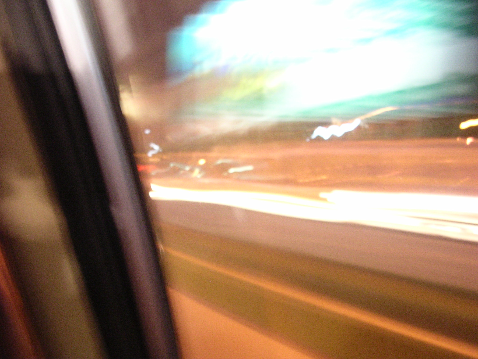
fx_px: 525
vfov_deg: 37.7
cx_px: 239
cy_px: 180
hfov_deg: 49.0
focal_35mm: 38
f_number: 2.8
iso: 400
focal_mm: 5.8
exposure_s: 1.1
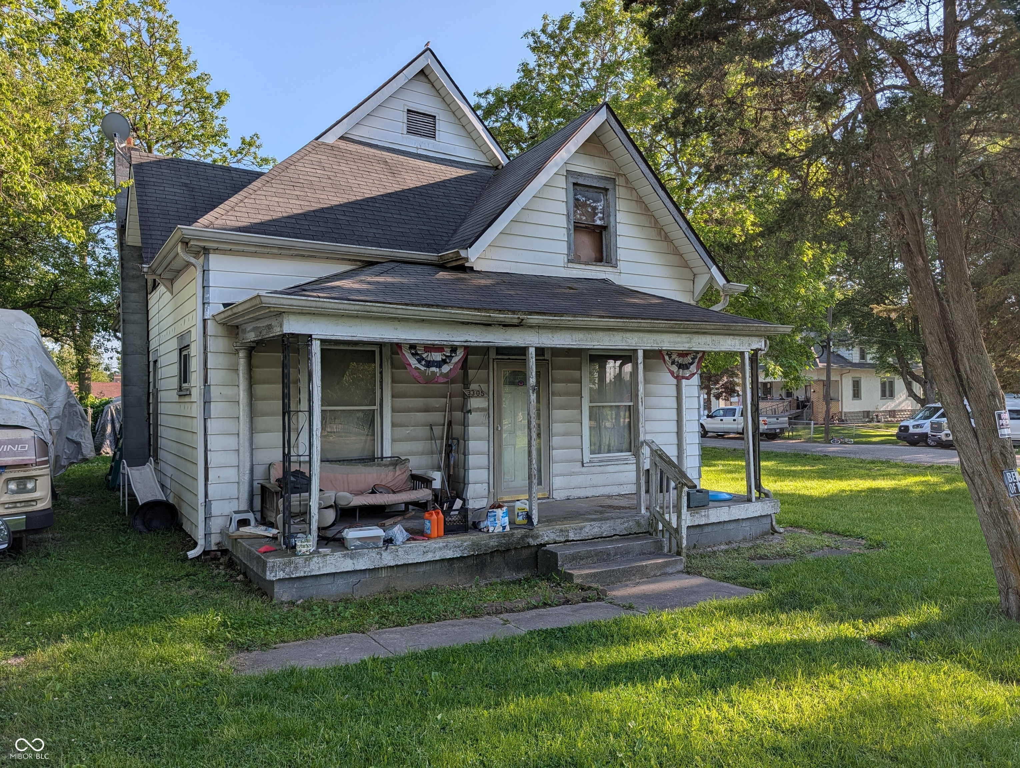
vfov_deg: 56.9
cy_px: 384
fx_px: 708
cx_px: 510
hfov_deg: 71.5
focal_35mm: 24
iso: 21
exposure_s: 1/617
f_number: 1.68
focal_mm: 6.9
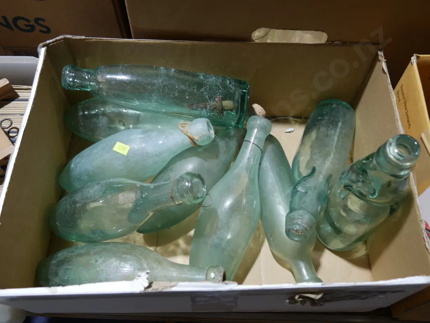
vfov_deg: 41.8
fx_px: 423
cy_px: 162
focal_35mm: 34
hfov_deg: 53.9
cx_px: 215
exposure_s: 1/60
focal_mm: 17
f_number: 4
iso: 320
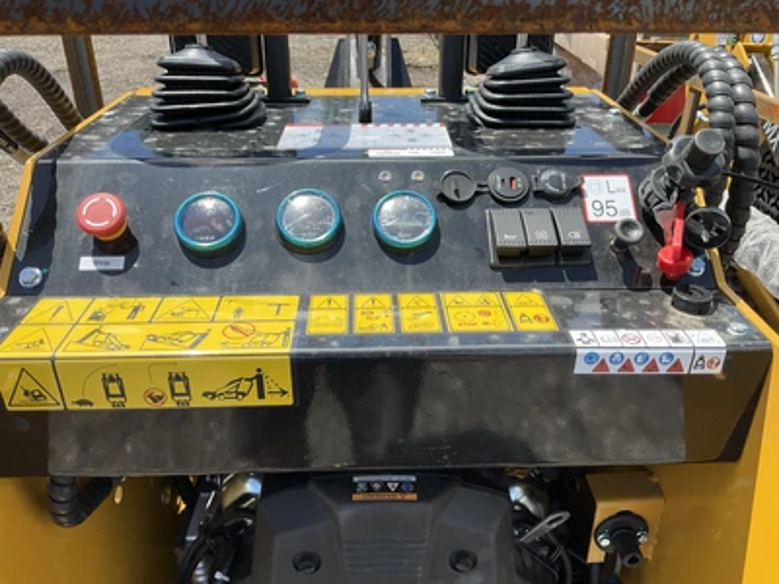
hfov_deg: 61.7
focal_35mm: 29
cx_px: 390
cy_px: 292
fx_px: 653
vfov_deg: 48.2
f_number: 1.8
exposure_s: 1/869
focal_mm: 3
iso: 25
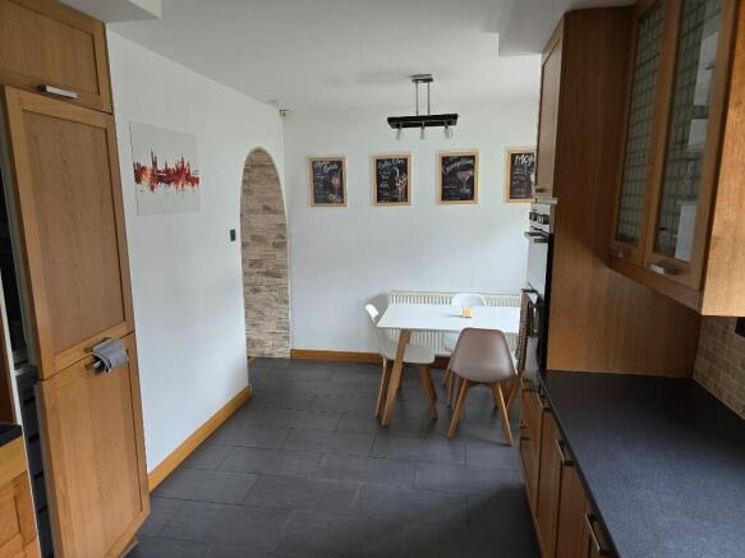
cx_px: 372
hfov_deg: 73.9
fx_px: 495
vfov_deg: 58.9
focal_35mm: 23
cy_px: 279
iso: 160
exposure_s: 1/100
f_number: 1.7
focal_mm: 6.3
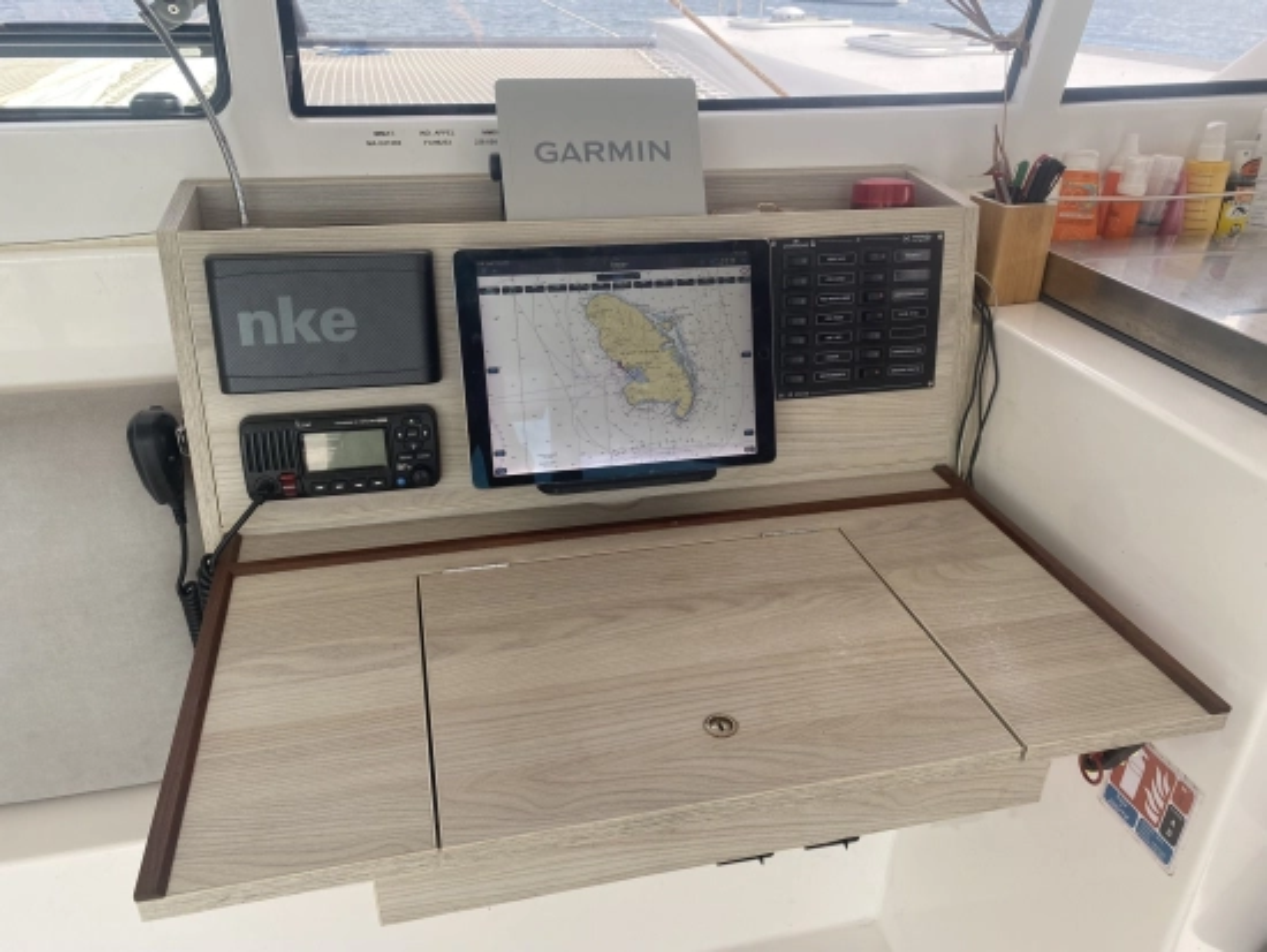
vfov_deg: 53.1
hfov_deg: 67.3
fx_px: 952
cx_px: 634
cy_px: 476
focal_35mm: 26
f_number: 1.8
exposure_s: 1/334
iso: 32
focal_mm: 4.25
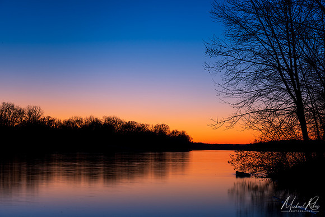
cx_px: 162
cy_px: 108
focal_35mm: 70
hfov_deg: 28.8
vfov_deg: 19.5
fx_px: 632
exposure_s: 6
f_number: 13
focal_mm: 70
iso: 64
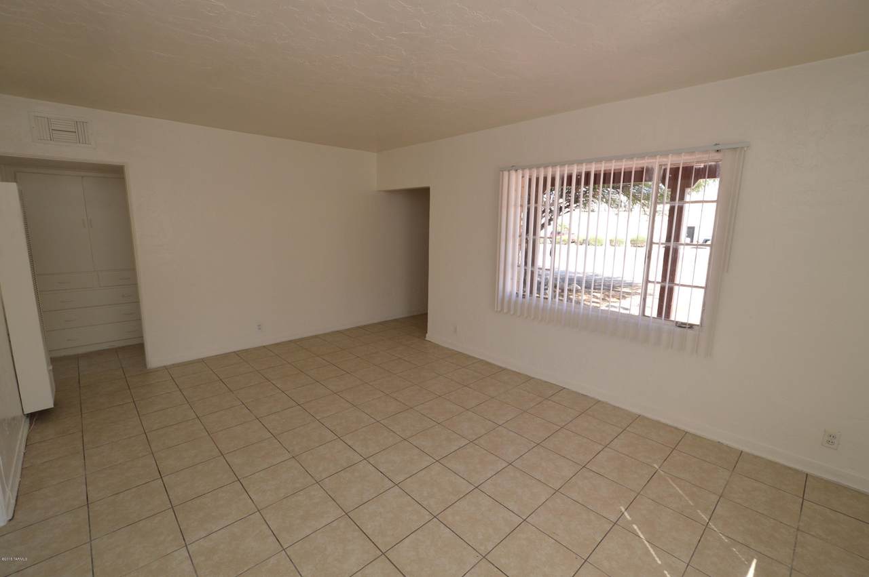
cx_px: 434
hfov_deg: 100.4
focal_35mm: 15
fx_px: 362
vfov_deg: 77.2
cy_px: 288
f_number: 5.6
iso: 280
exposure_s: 1/125
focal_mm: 10
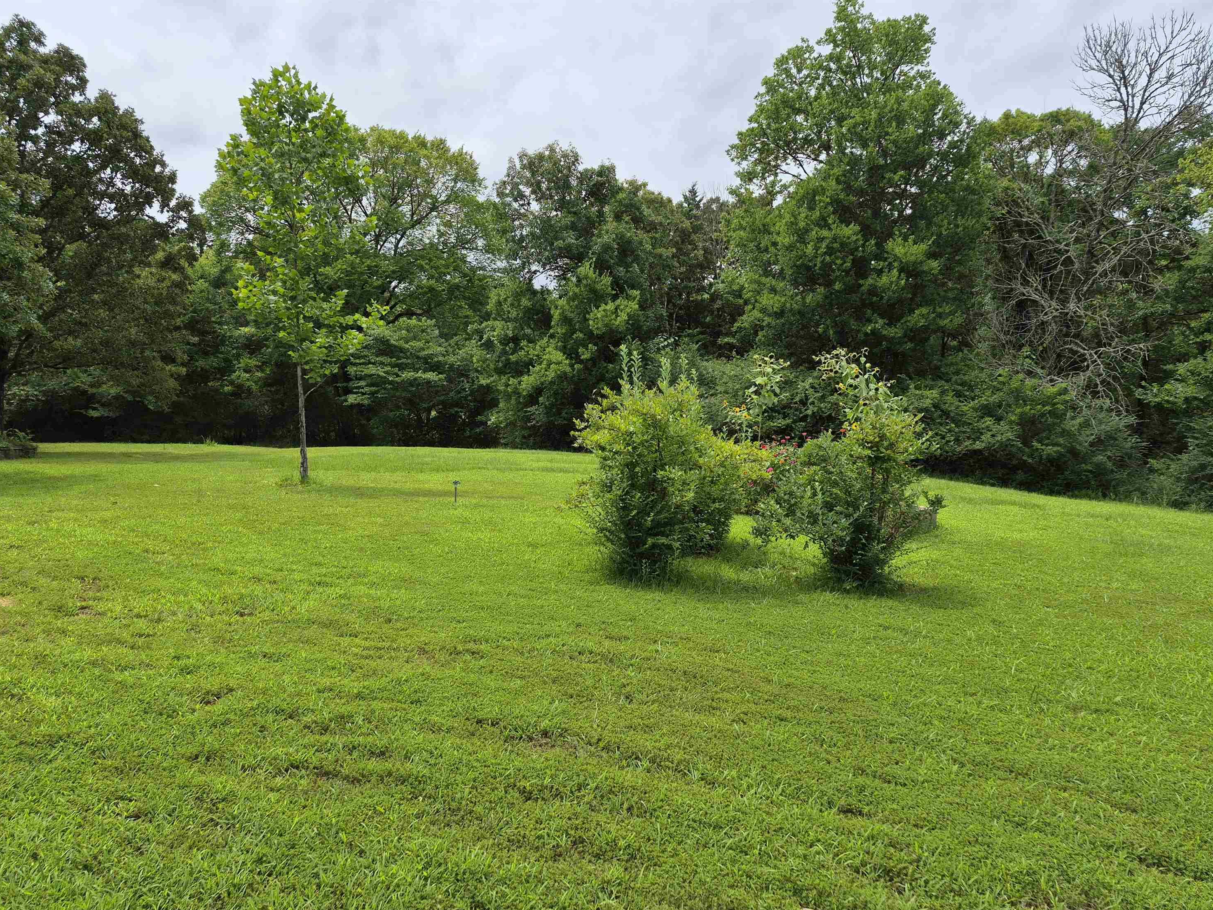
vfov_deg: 56.8
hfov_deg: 71.6
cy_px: 474
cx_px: 609
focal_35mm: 24
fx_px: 841
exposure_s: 1/5744
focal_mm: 5.4
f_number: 1.8
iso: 80
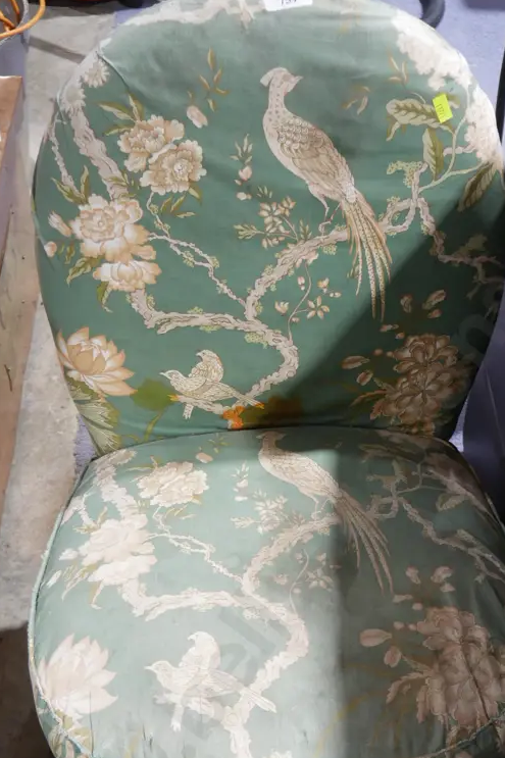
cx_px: 354
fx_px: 905
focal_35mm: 43
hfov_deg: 30.8
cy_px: 504
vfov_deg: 44.8
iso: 1000
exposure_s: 1/60
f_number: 3.6
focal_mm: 15
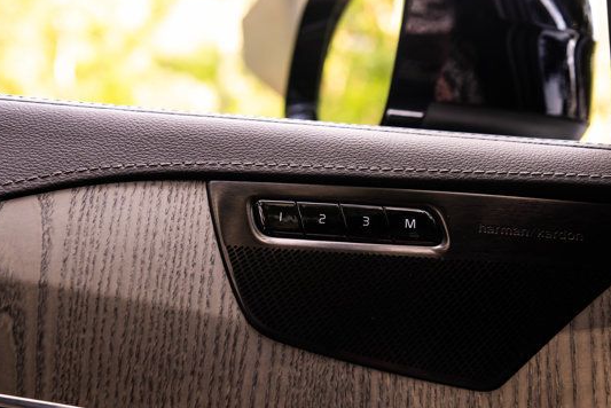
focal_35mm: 48
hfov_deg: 41.0
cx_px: 353
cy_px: 213
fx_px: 815
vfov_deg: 28.1
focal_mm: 40
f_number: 5
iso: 1000
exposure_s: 1/200
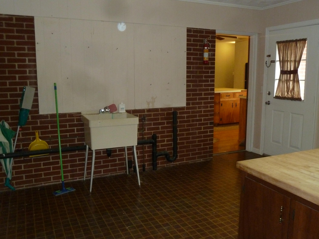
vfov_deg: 44.2
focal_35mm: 32
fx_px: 295
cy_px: 120
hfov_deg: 56.8
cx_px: 160
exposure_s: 1/30
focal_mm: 5.3
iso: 400
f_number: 3.5
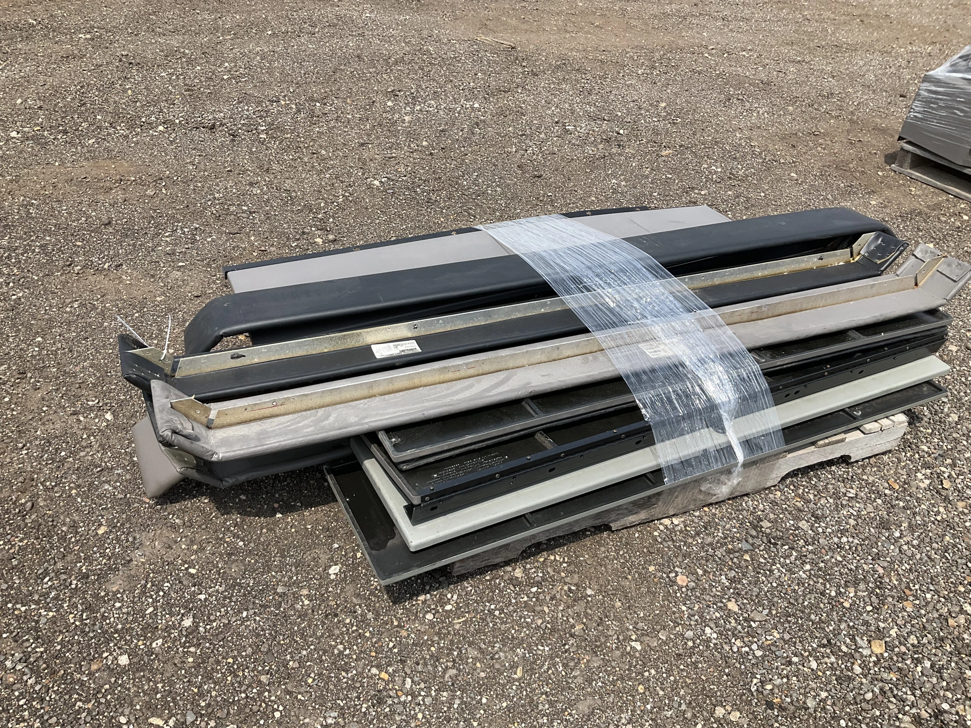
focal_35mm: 29
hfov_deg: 61.7
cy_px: 364
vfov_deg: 48.2
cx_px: 486
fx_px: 813
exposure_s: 1/1490
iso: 25
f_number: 1.8
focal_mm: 3
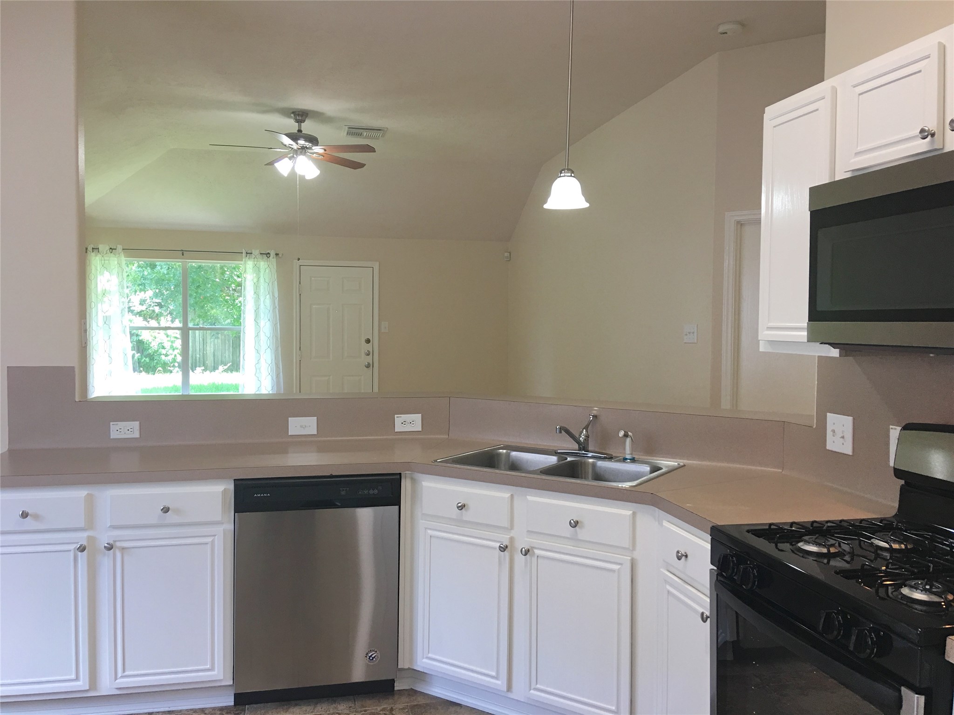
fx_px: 799
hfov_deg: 61.7
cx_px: 477
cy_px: 358
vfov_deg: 48.2
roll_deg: -0.8
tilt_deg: -1.9
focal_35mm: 29
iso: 32
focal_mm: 4.15
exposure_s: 1/30
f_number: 2.2
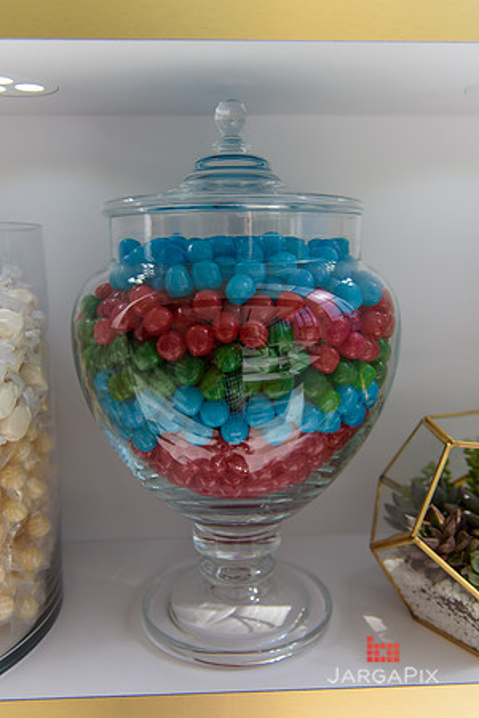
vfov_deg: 58.7
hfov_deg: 41.1
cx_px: 240
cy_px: 359
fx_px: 639
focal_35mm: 32
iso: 200
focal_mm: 32
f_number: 3.2
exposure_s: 1/1000
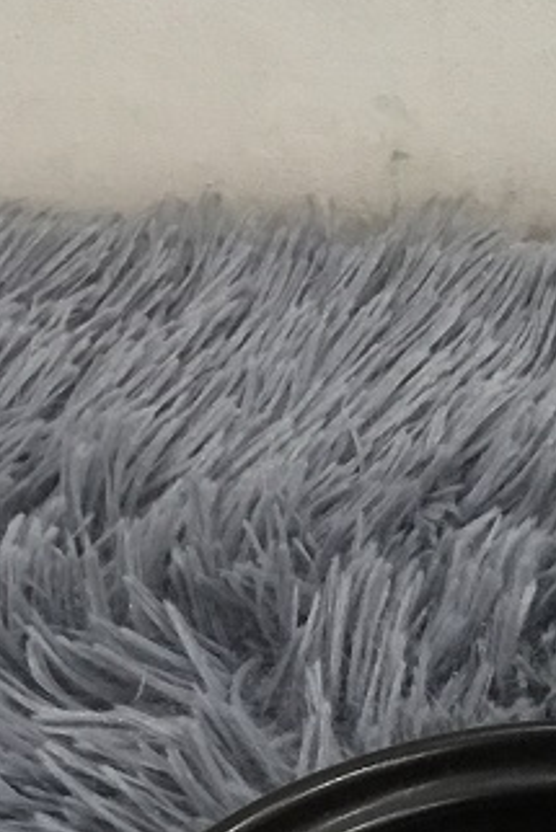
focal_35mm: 120
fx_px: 2777
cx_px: 908
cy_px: 953
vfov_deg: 16.5
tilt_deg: -53.0
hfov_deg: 10.9
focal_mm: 3.3
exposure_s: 1/33
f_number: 2.4
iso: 125
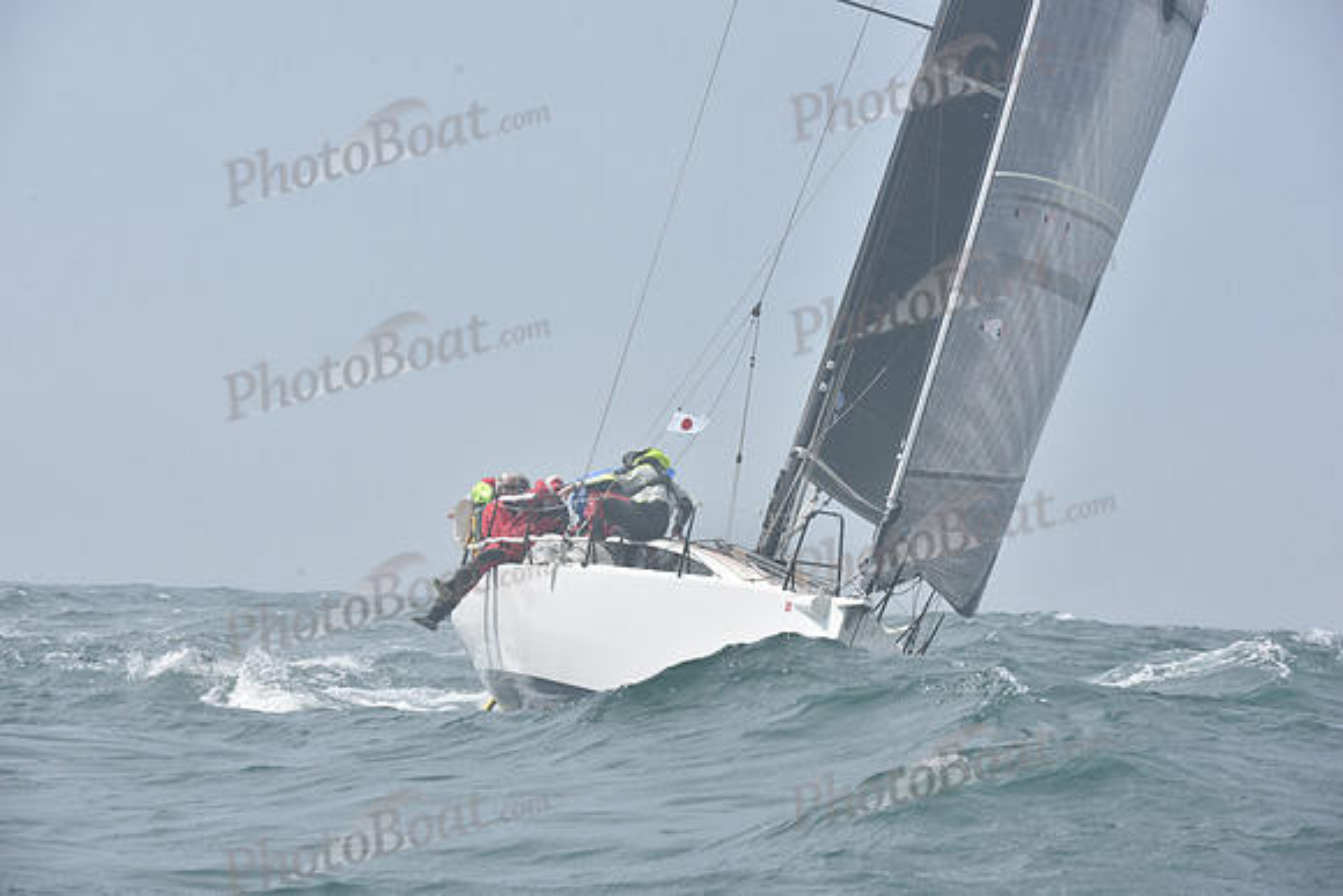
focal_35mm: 185
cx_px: 672
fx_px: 6903
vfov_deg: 7.4
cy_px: 448
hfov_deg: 11.1
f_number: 13
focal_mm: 185
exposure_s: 1/800
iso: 320
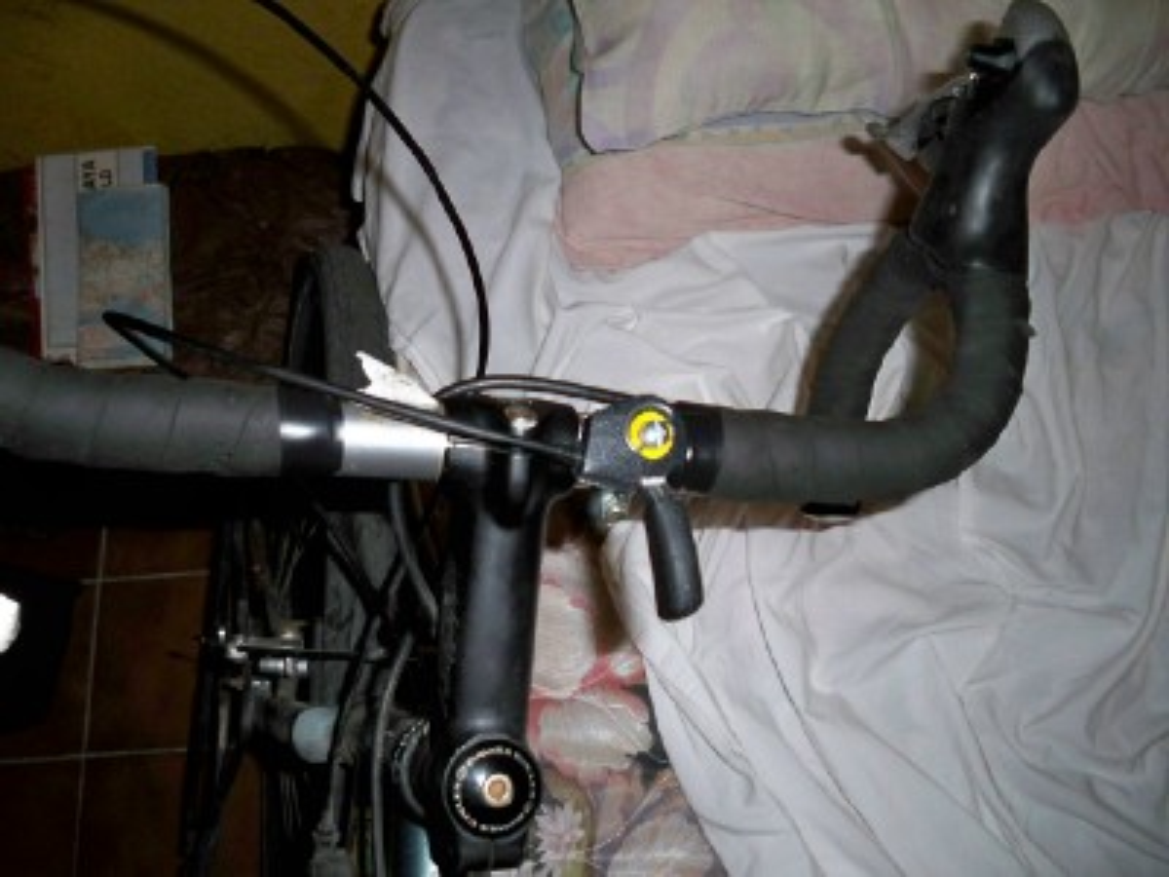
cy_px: 438
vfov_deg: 40.7
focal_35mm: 35
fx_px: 1182
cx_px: 584
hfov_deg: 52.6
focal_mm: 6.3
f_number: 3.1
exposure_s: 1/60
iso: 200
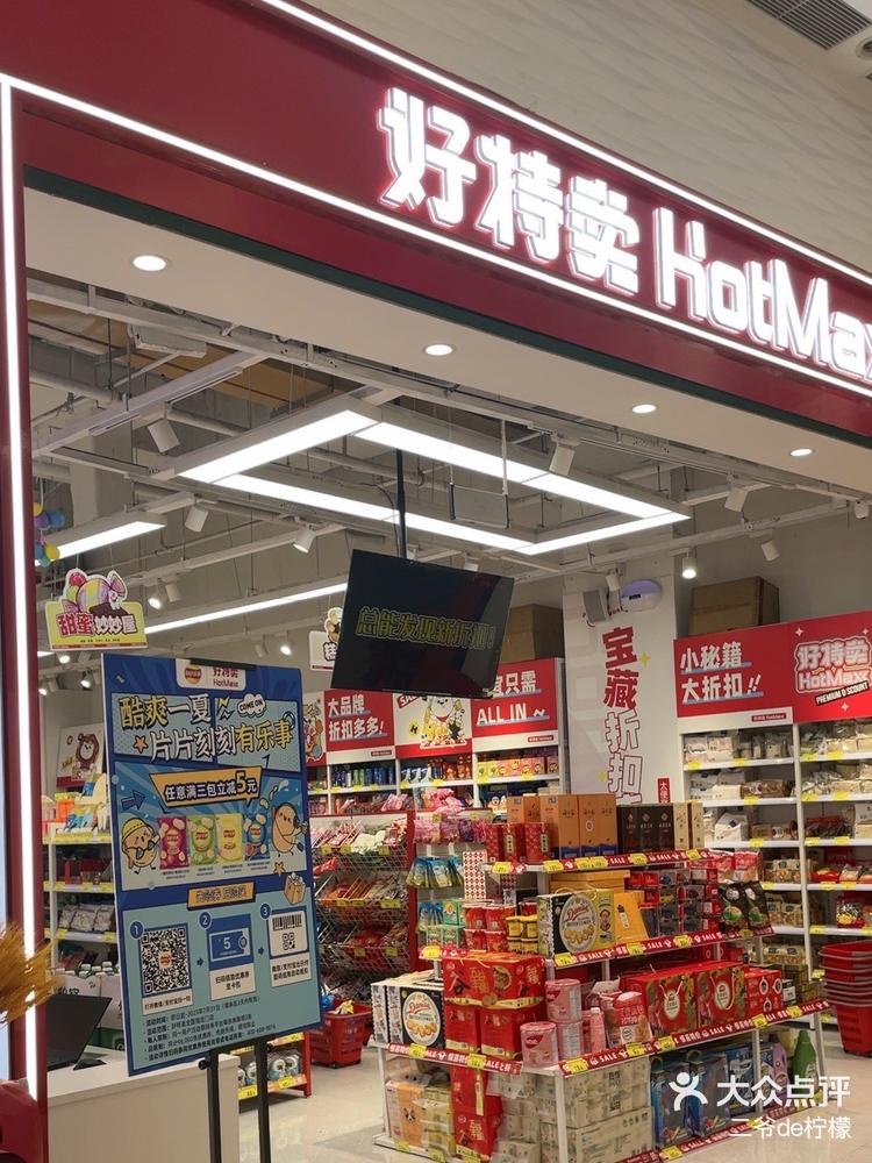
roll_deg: +2.6
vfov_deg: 32.7
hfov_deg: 24.8
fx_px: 1982
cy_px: 582
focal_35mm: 59
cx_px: 436
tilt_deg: +3.5
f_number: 1.6
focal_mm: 4.2
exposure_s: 1/166
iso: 32
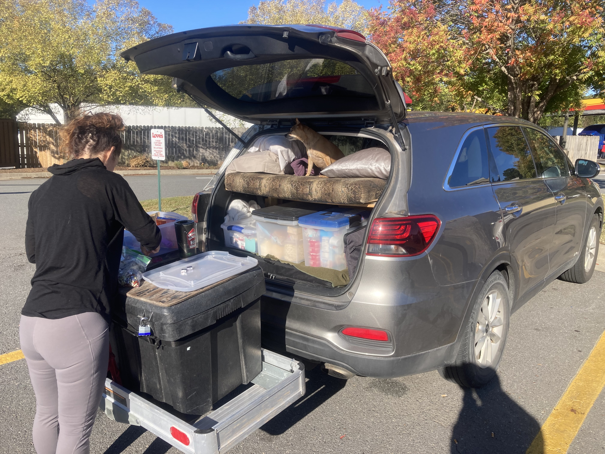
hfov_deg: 63.4
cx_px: 302
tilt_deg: -9.5
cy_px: 227
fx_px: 489
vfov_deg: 49.7
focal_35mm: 28
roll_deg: -2.1
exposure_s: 1/1104
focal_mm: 3.99
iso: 20
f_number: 1.8
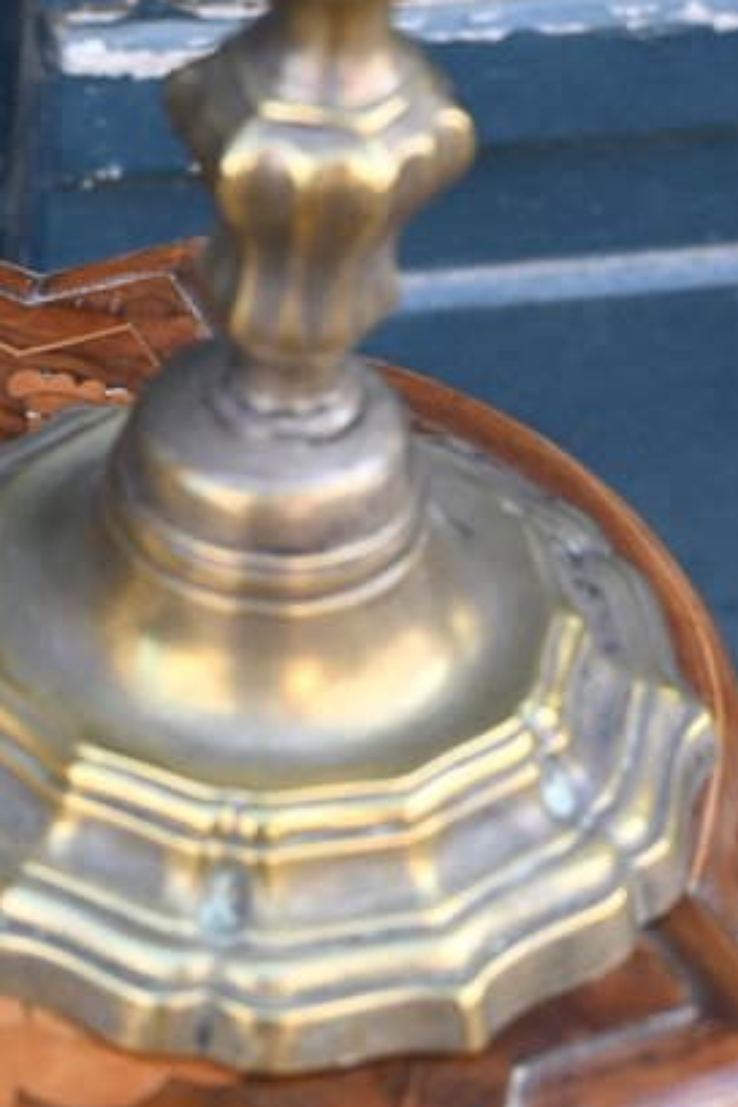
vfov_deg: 21.0
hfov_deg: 13.7
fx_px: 2983
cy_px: 388
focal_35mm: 97
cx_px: -133
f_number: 4
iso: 320
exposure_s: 1/250
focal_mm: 22
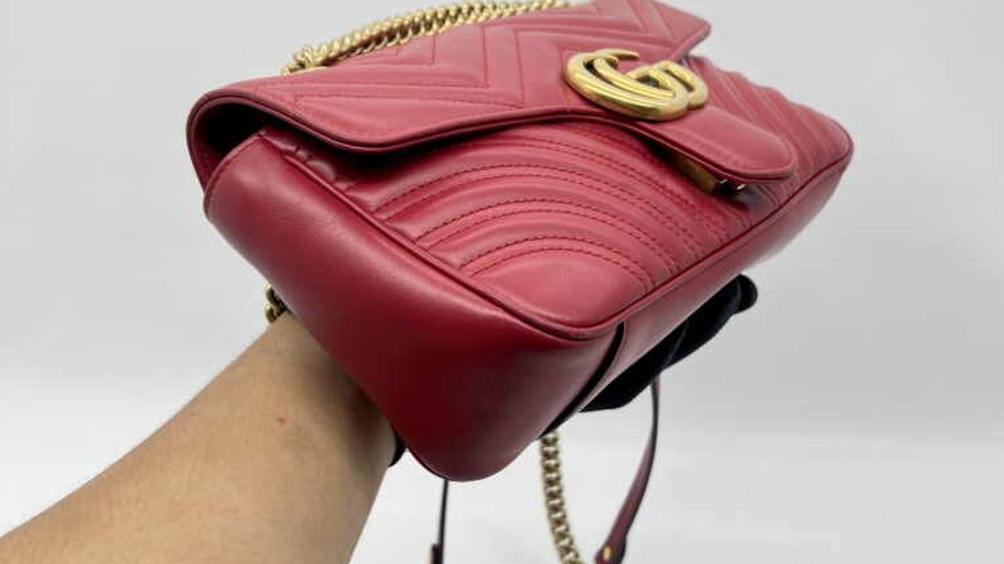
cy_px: 289
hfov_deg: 52.8
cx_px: 504
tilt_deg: -24.6
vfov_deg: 31.2
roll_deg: -0.1
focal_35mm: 38
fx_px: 1012
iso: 32
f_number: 1.5
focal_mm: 5.7
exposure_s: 1/115
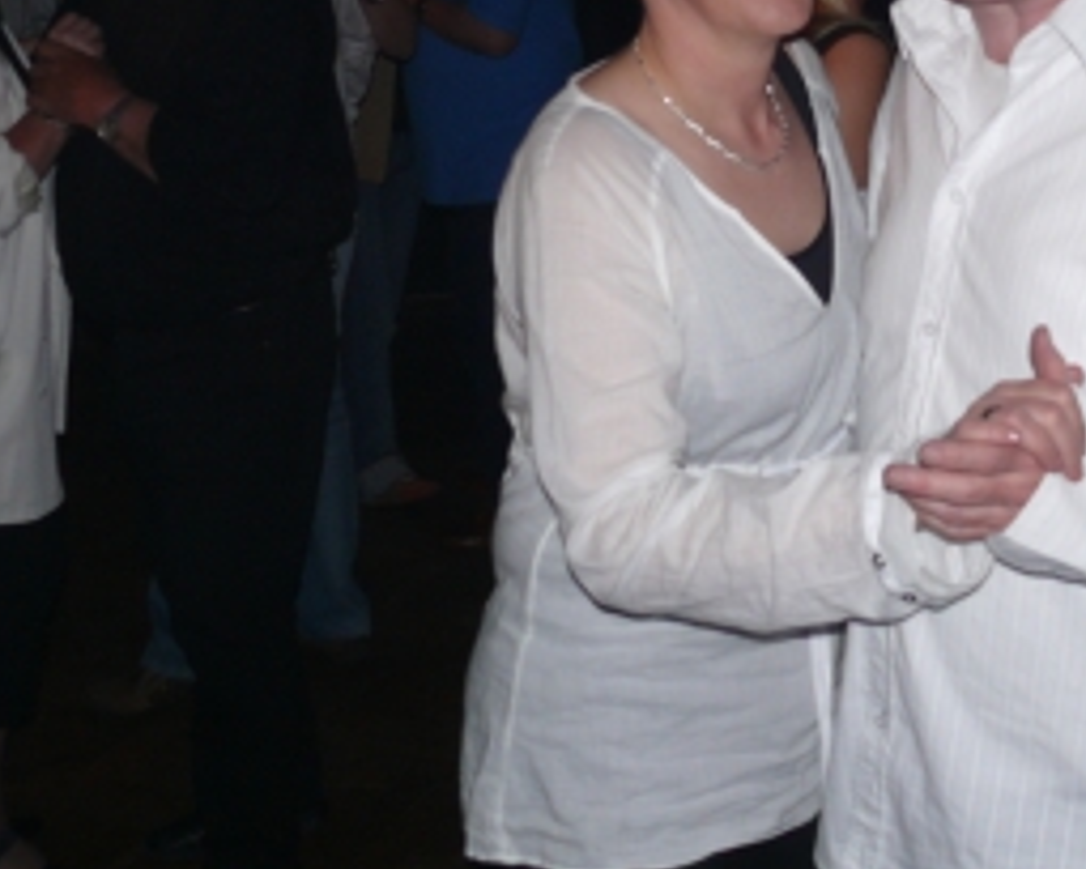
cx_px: 818
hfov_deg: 27.9
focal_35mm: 67
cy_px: 147
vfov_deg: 22.4
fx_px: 2153
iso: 100
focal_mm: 7.4
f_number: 2.8
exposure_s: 1/30
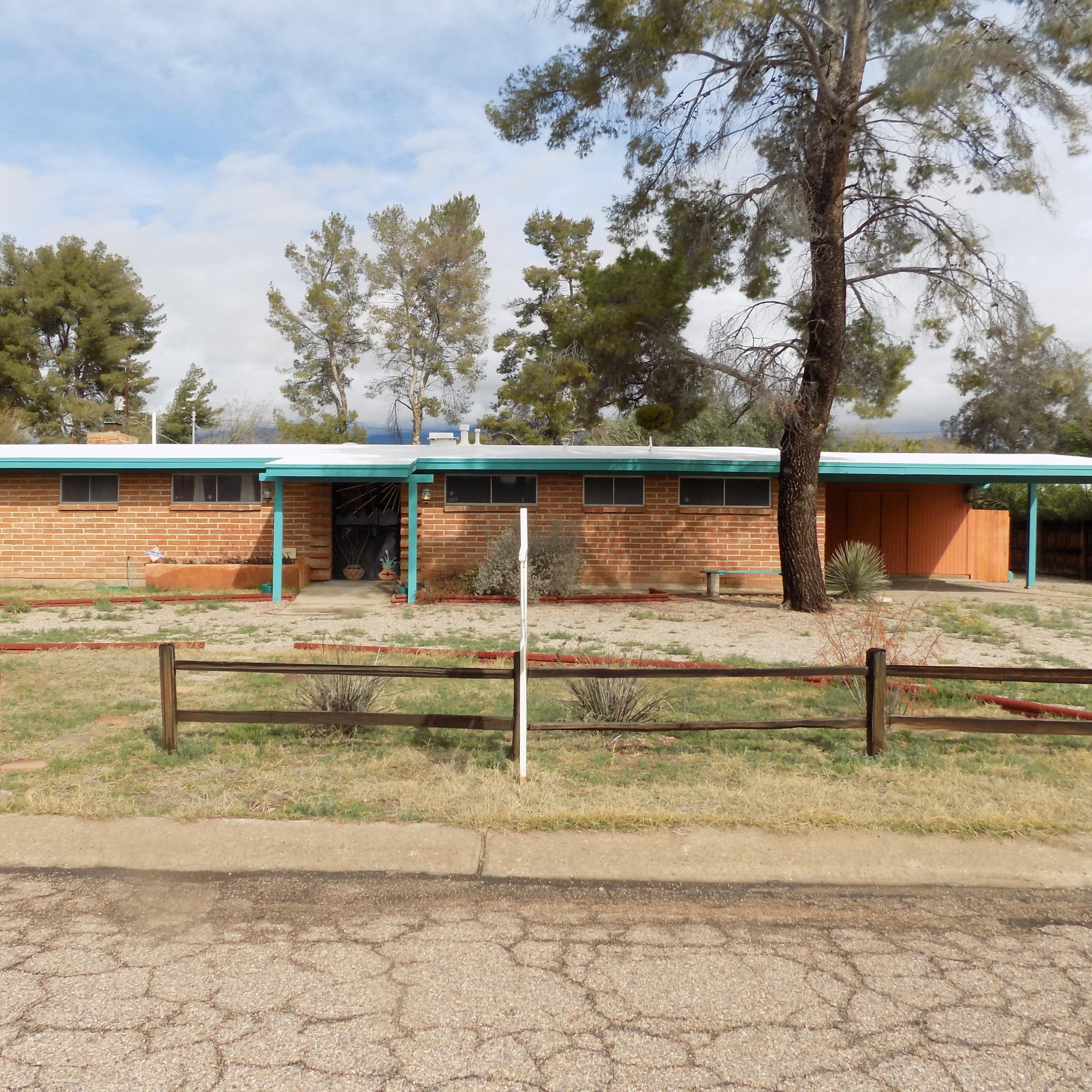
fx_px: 999
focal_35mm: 28
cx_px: 442
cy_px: 535
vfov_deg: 57.3
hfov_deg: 56.9
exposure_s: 1/800
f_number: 3.1
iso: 80
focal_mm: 4
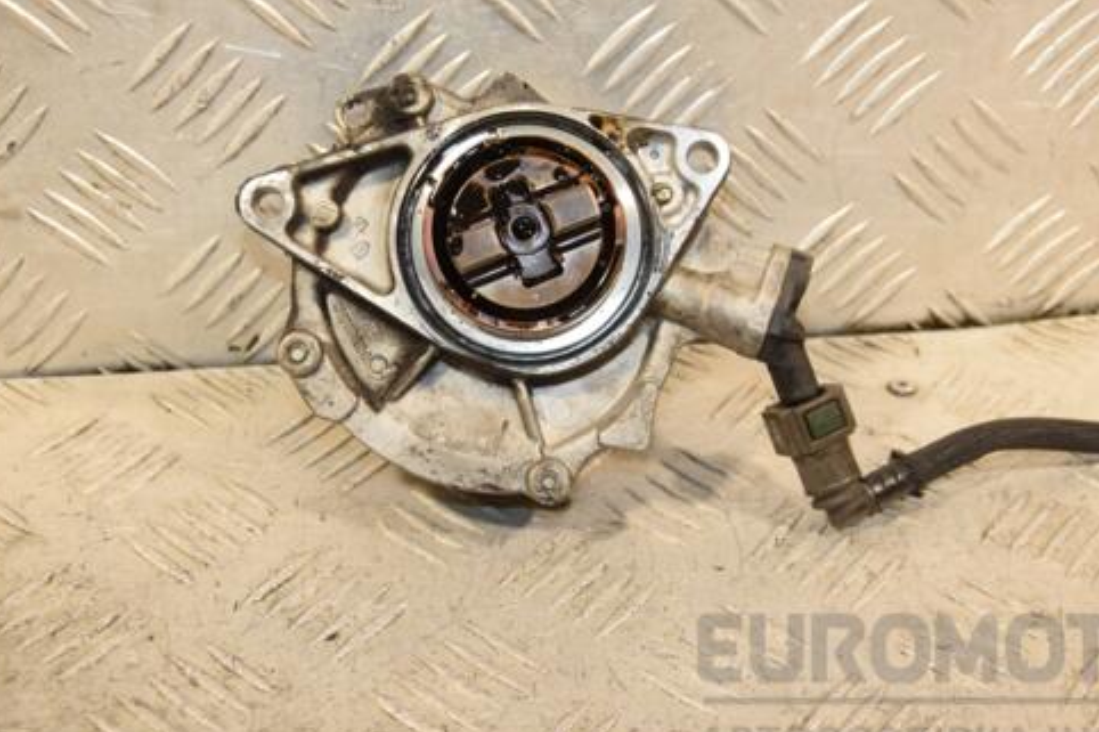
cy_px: 344
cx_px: 654
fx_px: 1709
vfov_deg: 24.2
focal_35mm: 56
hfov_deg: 35.5
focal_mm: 30
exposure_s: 1/200
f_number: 5.6
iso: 800
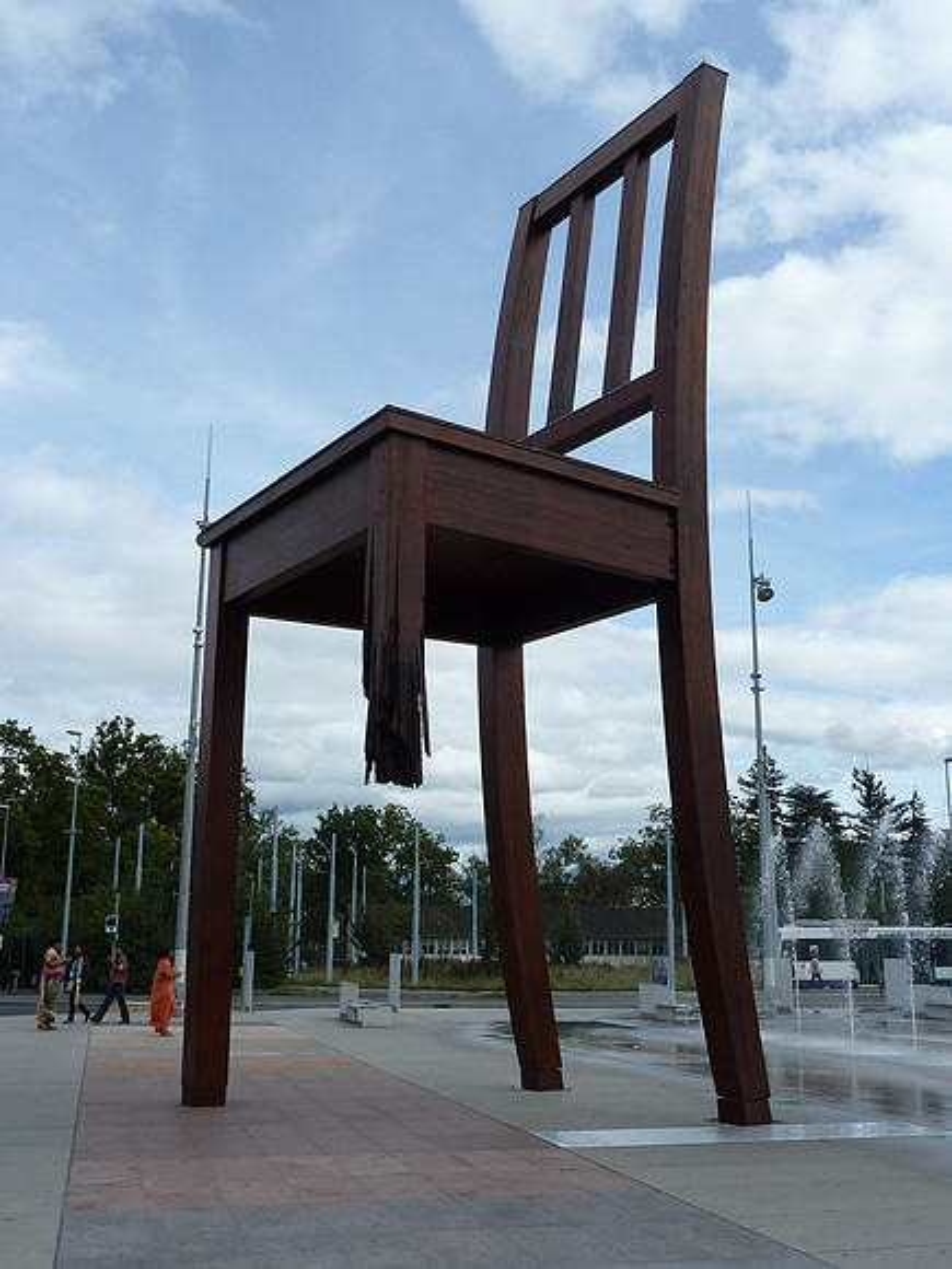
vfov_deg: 52.6
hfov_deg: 40.7
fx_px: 1283
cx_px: 476
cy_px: 634
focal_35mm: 35
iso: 80
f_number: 4.5
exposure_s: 1/500
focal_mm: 5.7
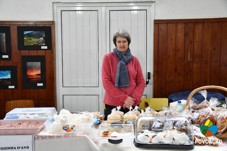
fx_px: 284
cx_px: 114
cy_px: 76
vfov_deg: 29.8
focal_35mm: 45
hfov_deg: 43.6
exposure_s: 1/80
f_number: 4.2
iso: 3200
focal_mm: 30
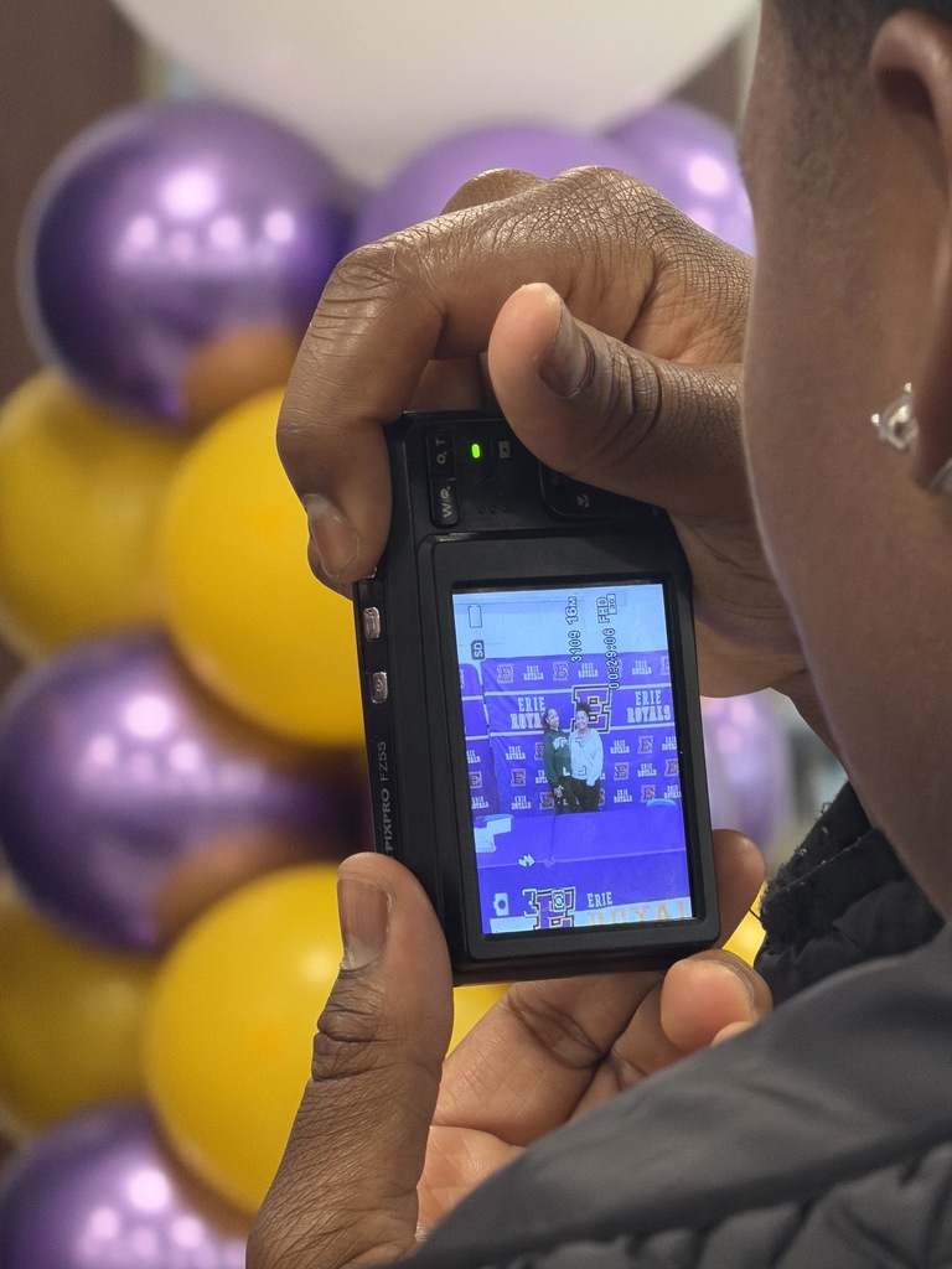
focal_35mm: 200
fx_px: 7334
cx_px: 476
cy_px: 634
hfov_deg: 7.4
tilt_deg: -3.5
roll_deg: +1.1
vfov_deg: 9.9
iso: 320
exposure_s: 1/60
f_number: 2.8
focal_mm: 16.89
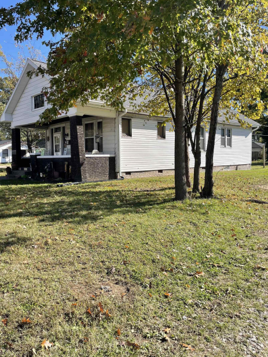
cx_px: 126
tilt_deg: -4.6
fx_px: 279
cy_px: 181
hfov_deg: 51.3
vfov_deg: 65.3
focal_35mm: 27
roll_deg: +2.4
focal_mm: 5.1
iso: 32
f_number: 1.6
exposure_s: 1/1439
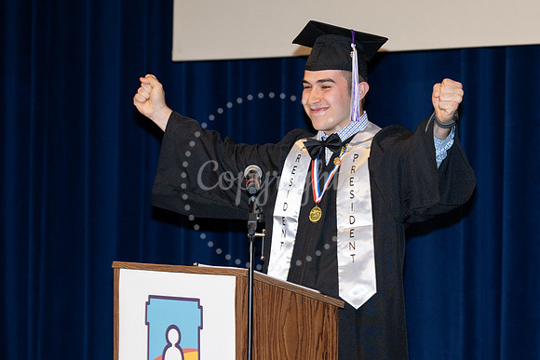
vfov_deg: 5.3
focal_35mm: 259
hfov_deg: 7.9
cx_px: 315
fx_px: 3892
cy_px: 180
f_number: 5.6
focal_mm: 200
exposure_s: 1/160
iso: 1000
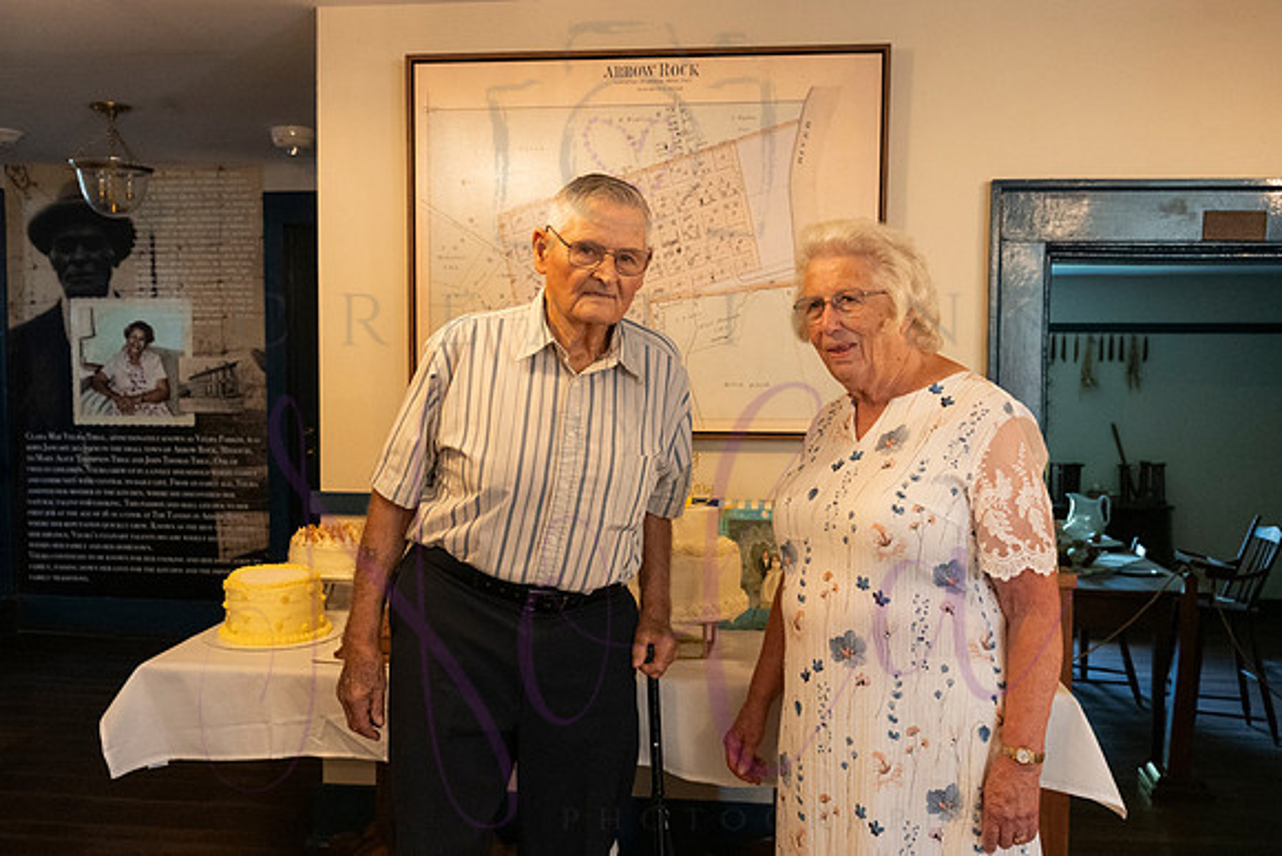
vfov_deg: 40.7
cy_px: 425
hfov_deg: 58.2
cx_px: 641
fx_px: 1152
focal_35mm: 32
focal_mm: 31.5
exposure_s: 1/125
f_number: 6.3
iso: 6400
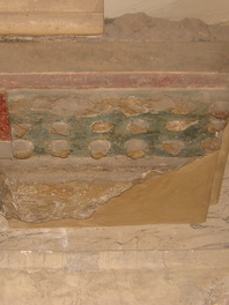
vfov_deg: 19.6
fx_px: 882
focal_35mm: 100
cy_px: 154
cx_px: 61
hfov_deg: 14.7
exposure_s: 1/60.1
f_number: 3.8
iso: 109
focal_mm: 9.6
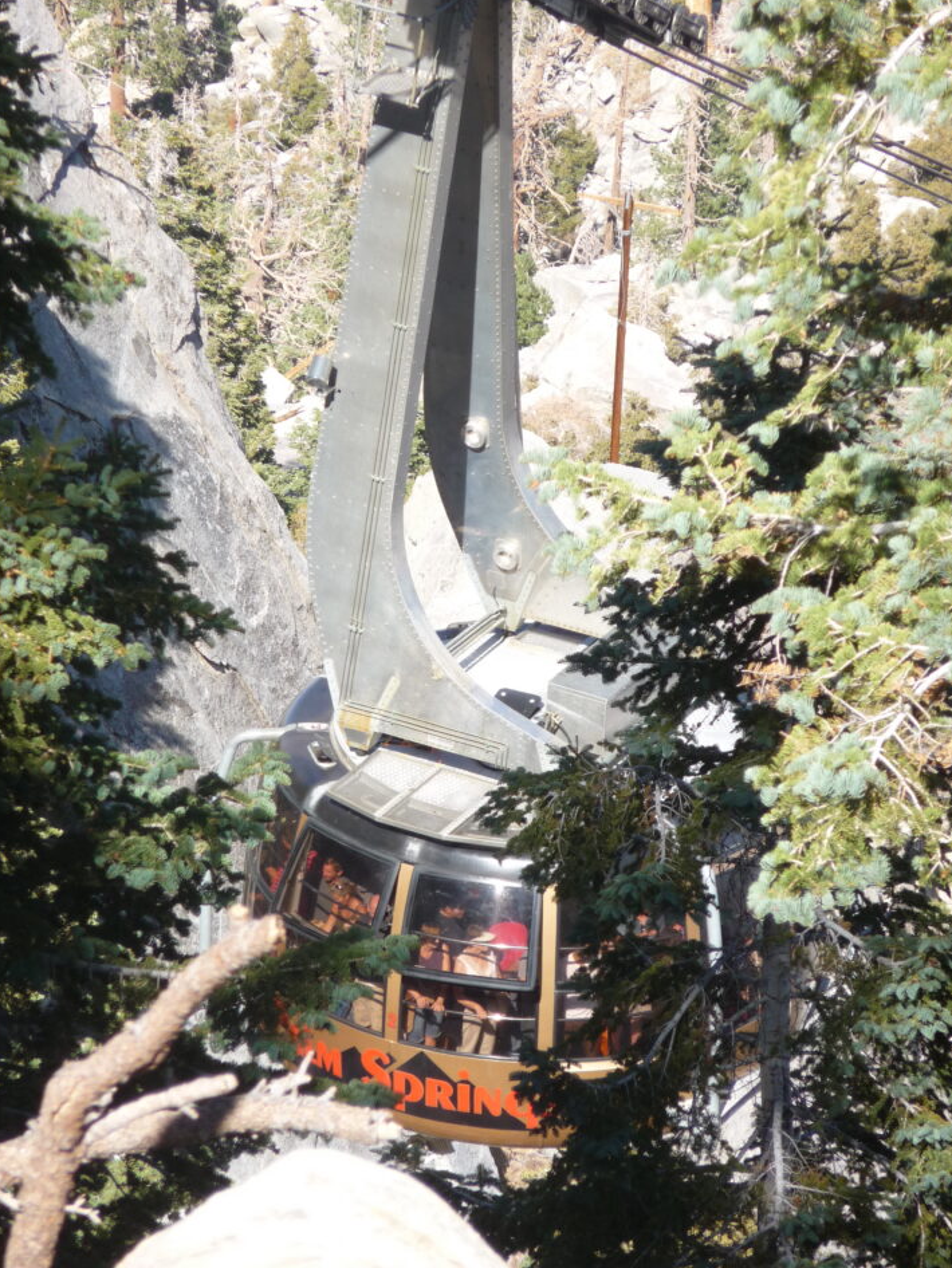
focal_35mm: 303
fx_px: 11106
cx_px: 479
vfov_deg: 6.5
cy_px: 646
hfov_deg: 4.9
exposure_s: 1/250
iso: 100
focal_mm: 47
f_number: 4.9
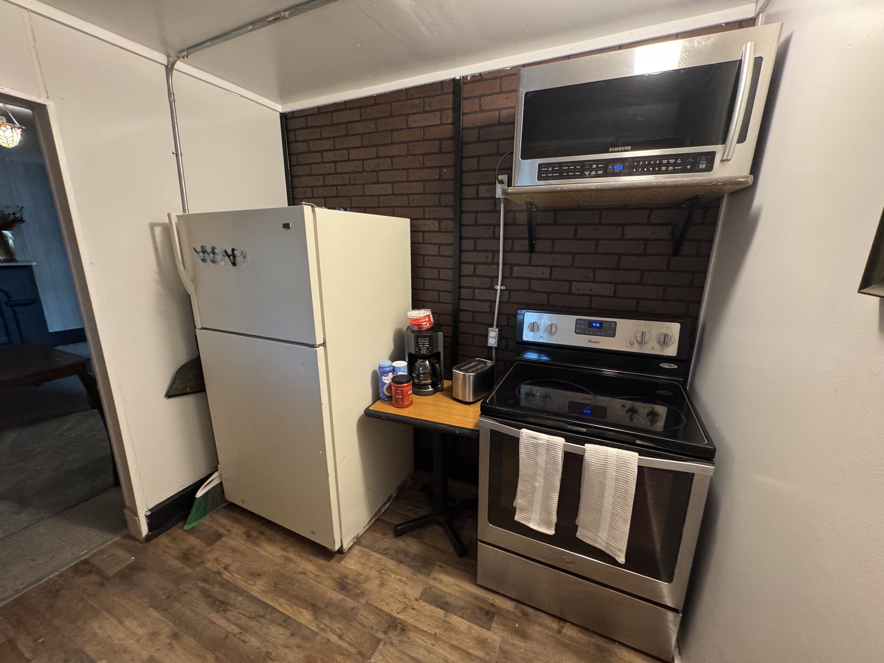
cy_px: 332
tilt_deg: -13.3
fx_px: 358
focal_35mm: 14
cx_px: 442
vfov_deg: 85.7
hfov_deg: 102.1
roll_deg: -0.6
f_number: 2.2
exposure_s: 1/60
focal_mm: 2.22
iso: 640
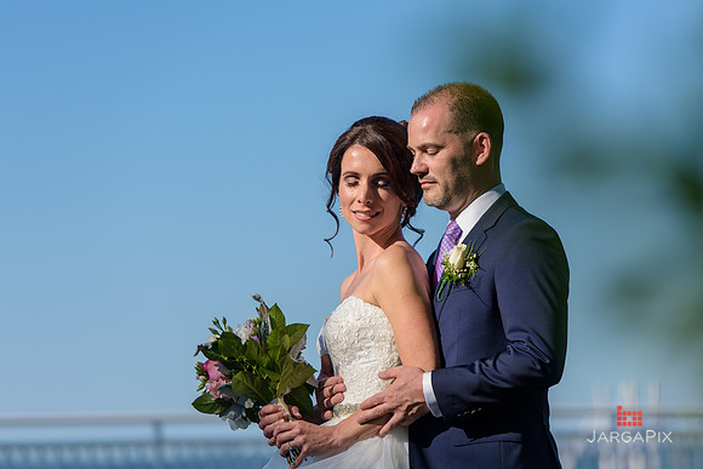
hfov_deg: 11.1
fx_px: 3609
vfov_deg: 7.4
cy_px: 214
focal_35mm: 185
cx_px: 352
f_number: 4
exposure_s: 1/2500
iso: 200
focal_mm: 170
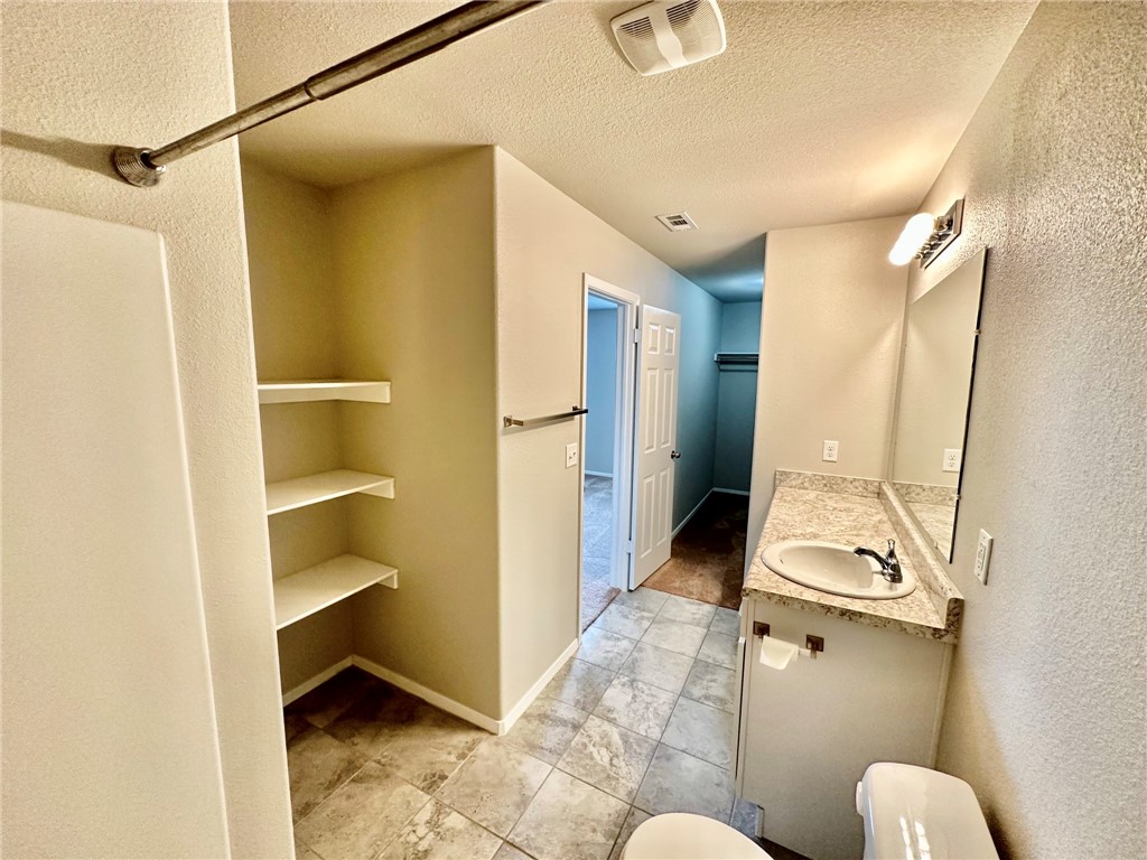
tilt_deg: -8.3
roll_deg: -0.9
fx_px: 464
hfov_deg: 102.1
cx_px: 574
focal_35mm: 14
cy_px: 430
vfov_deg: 85.7
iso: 200
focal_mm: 2.22
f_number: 2.2
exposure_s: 1/60
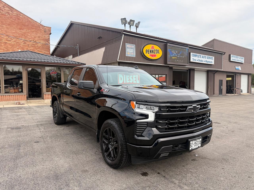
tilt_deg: -1.6
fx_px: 176
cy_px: 95
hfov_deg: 71.6
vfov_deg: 56.8
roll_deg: +0.8
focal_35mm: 24
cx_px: 127
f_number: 1.78
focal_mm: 6.76
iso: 100
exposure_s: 1/2611
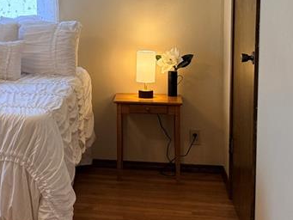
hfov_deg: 25.5
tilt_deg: -6.0
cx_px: -8
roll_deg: +1.0
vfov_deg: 20.3
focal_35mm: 72
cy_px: 52
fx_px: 610
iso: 200
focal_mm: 6.76
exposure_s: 1/239
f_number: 1.78
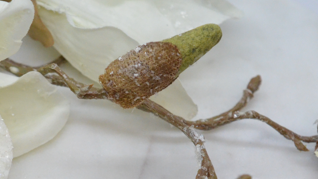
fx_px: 1155
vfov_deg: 8.8
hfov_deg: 15.6
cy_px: 202
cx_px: 67
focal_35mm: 137
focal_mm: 40
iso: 3200
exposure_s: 1/2000
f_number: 5
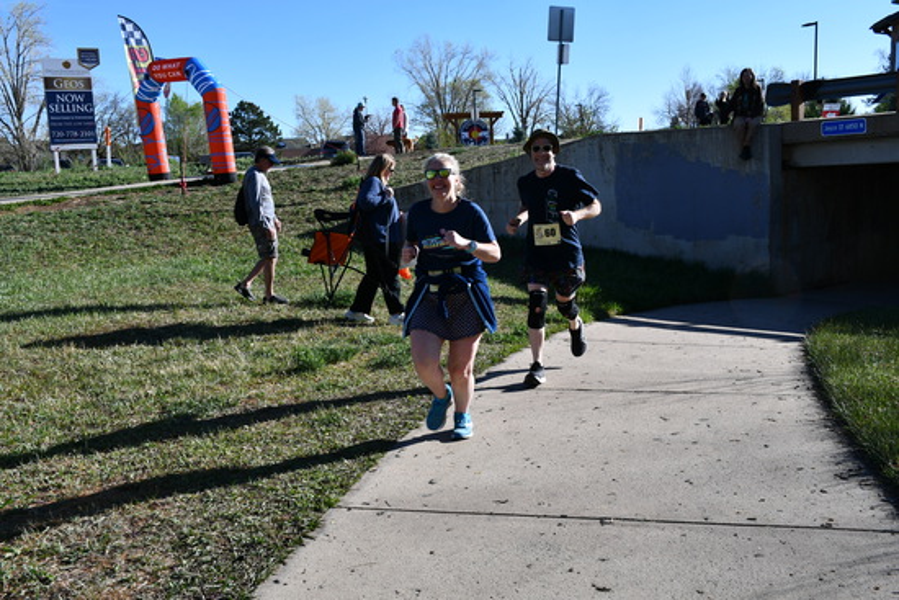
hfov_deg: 53.1
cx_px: 450
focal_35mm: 36
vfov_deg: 36.9
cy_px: 300
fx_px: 899
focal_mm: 24
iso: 100
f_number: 8
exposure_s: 1/250
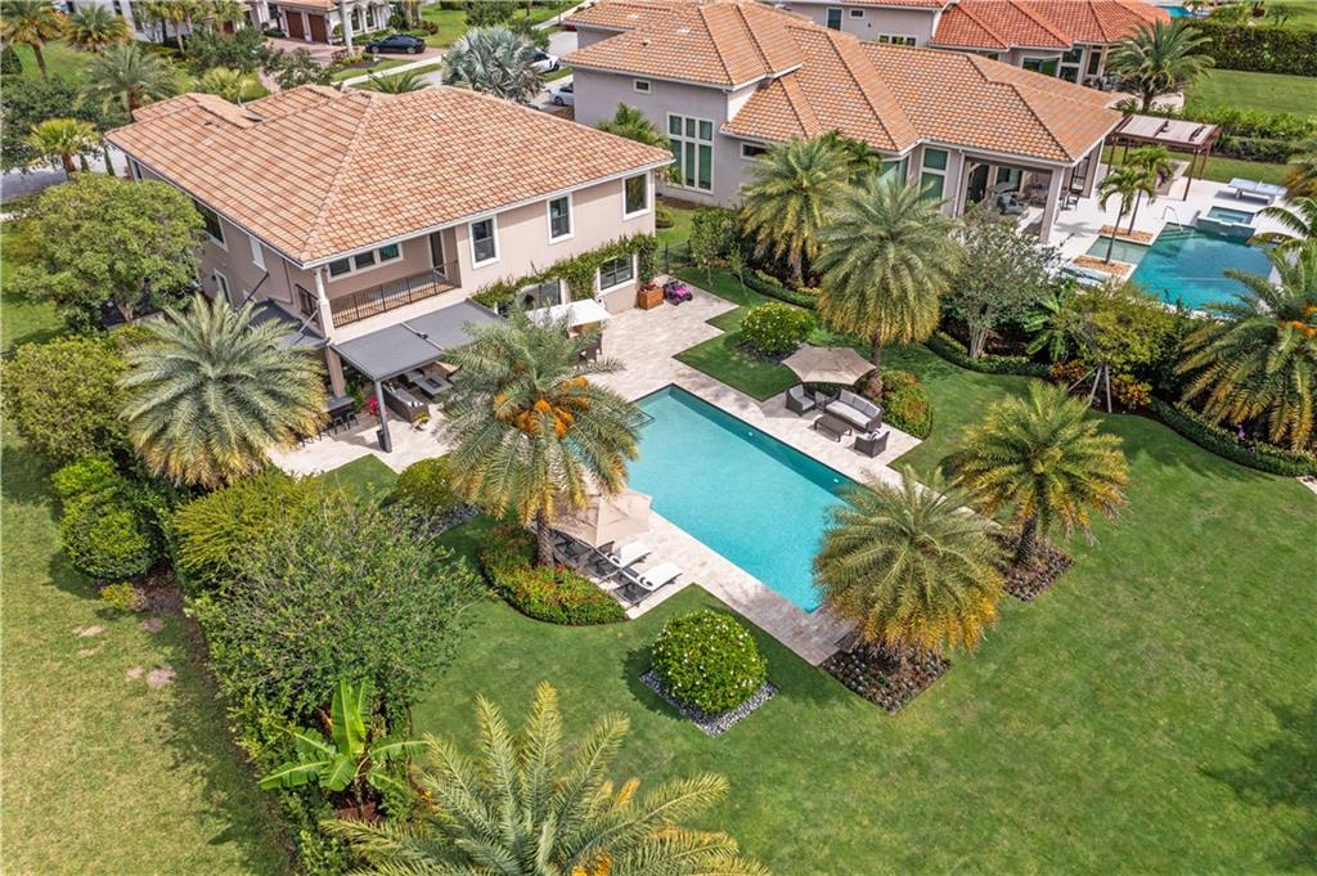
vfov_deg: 46.3
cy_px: 438
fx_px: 1023
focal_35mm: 28
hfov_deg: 65.5
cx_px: 658
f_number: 3.2
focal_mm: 10.26
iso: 100
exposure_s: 1/2500
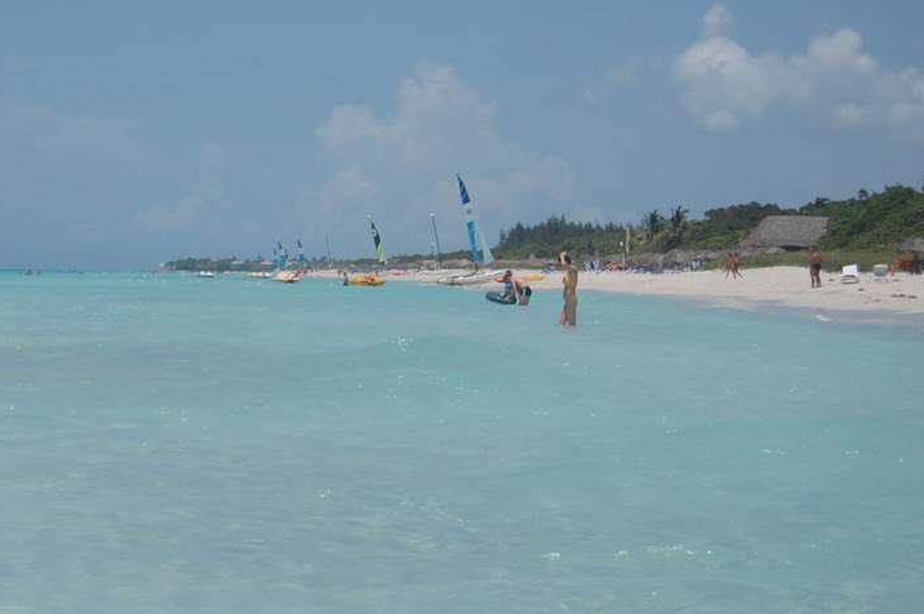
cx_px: 303
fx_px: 2641
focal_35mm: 103
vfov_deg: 13.3
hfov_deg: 19.8
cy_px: 268
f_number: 5.6
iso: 200
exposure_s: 1/2000
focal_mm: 48
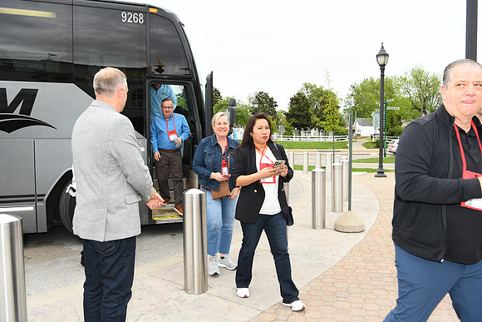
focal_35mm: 30
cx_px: 241
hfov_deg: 61.9
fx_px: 402
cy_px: 161
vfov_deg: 43.6
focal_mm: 30
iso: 800
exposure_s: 1/125
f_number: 6.3
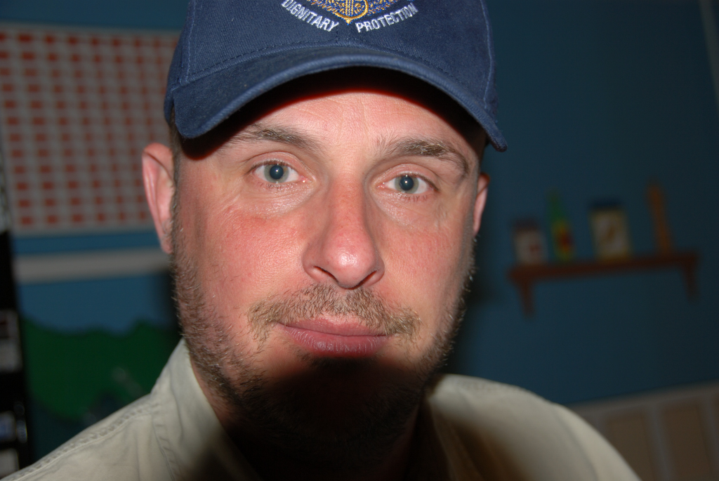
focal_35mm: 60
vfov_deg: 22.7
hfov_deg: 33.4
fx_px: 1200
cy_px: 240
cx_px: 360
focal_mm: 40
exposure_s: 1/15
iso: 100
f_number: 4.5
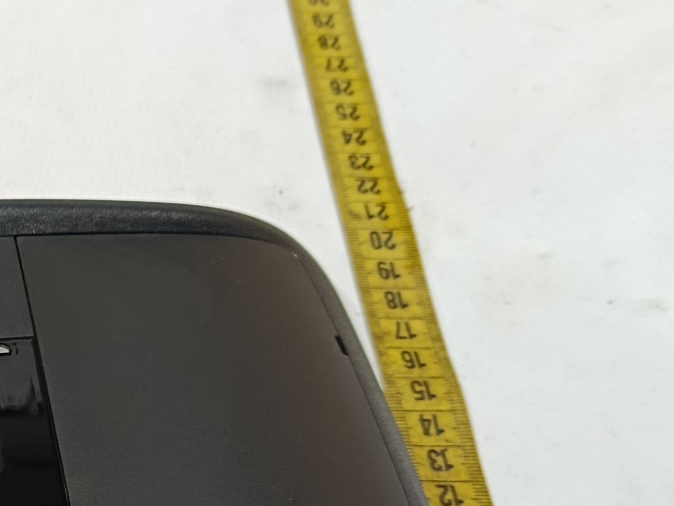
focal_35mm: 72
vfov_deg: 20.2
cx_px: -142
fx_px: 1402
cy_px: 413
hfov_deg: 24.4
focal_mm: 5.24
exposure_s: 1/120
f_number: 1.7
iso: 269
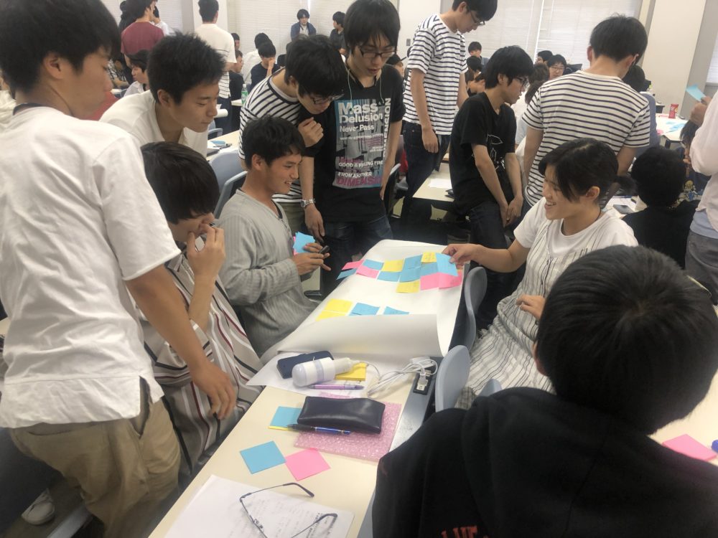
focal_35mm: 28
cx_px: 359
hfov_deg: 63.4
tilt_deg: -22.8
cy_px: 269
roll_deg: -2.4
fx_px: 581
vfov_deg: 49.7
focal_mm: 4
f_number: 1.8
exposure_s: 1/24
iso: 40
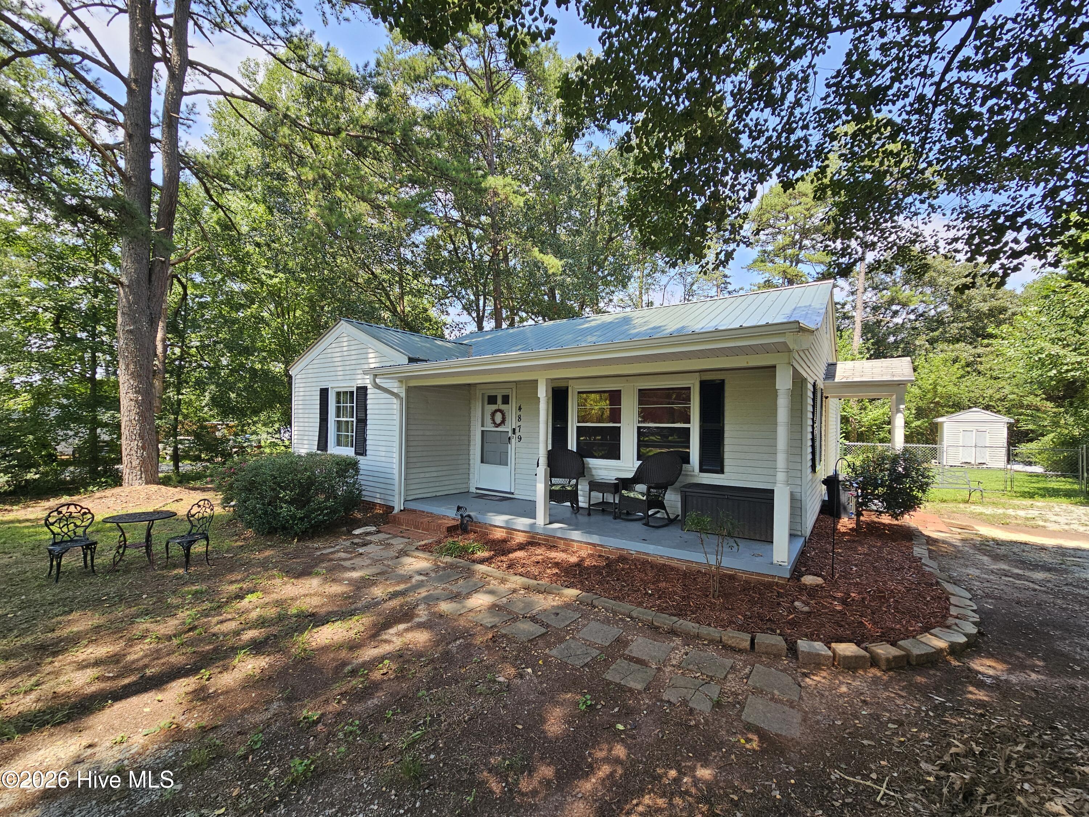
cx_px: 544
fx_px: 409
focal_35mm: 13
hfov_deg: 106.2
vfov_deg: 89.9
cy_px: 408
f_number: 2.2
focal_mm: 2.2
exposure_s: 1/353
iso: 50
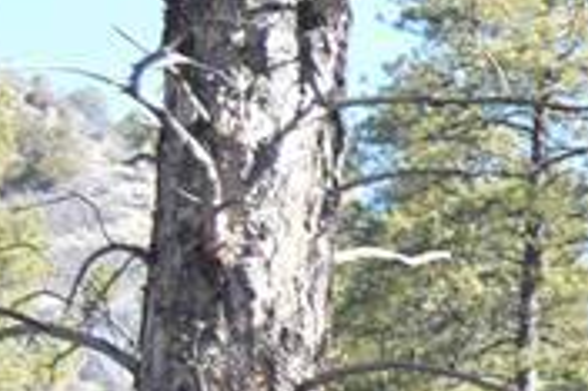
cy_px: 866
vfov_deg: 8.2
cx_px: 1657
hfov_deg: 10.2
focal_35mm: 157
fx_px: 2562
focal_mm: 18
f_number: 5.6
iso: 200
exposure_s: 1/125
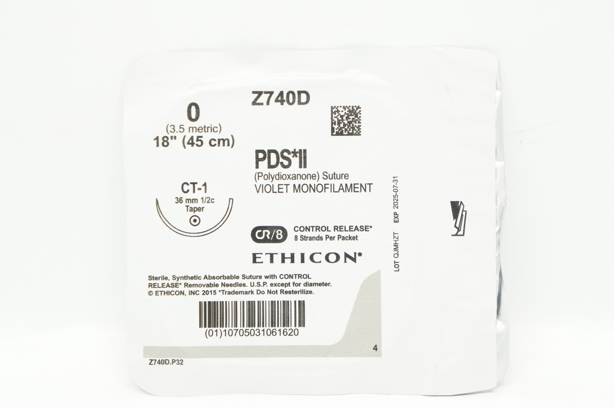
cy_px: 204
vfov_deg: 18.9
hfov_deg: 28.1
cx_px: 307
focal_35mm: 72
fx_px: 1227
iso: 800
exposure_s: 1/100
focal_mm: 48
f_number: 5.6
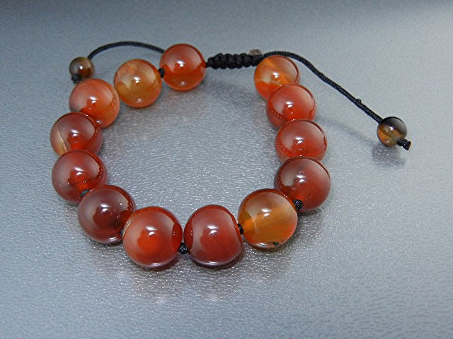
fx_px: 589
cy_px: 170
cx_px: 226
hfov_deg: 42.1
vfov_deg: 32.2
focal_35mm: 45
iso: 317
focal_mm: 8.1
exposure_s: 1/30
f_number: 3.8
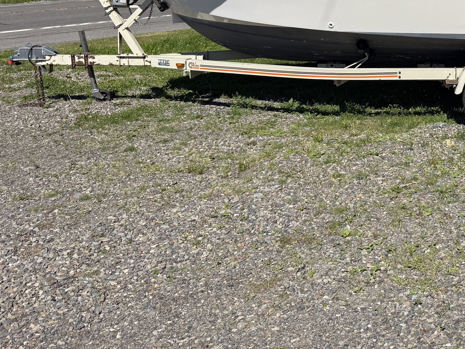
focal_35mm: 47
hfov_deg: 37.1
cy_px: 53
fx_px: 631
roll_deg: +0.9
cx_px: 440
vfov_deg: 29.9
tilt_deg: -9.3
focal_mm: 6.76
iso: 80
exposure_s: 1/7353
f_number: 1.78
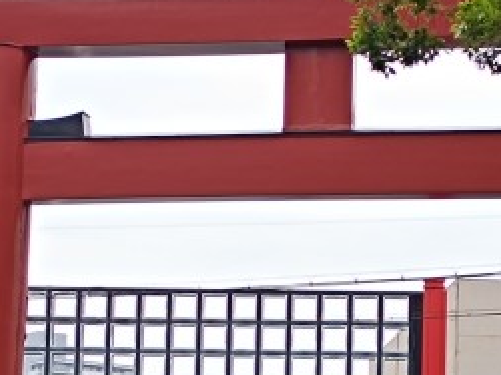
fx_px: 1418
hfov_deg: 20.0
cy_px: 449
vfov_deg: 14.6
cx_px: 253
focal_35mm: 98
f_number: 1.65
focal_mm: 6.14
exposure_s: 1/100
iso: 51
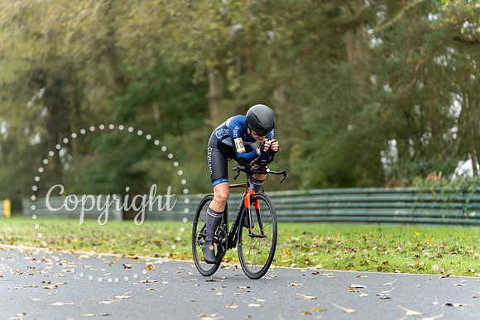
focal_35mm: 157
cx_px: 240
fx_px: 2094
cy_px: 160
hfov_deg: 13.1
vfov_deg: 8.7
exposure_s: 1/1000
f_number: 2.8
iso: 1000
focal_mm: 157
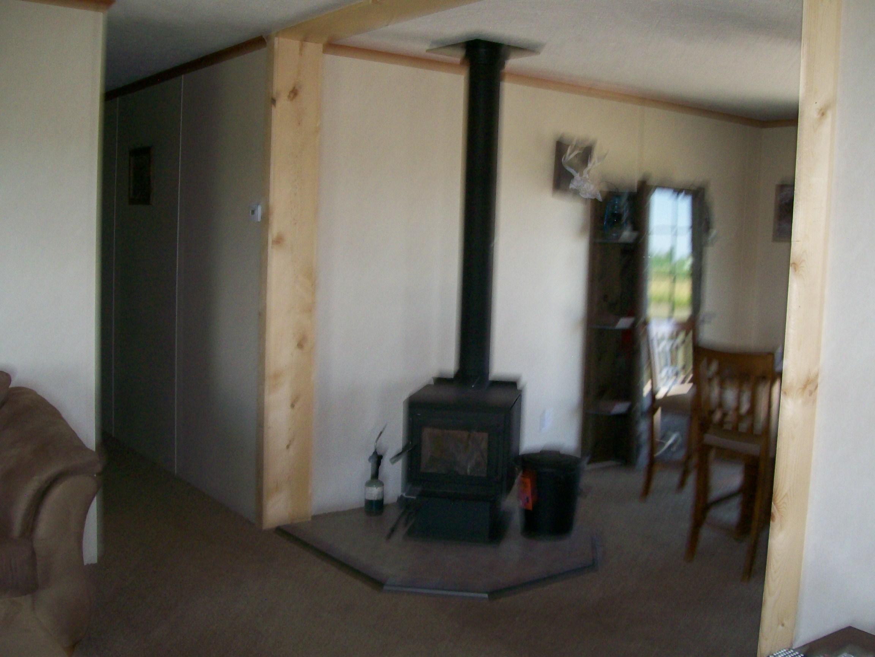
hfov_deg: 51.4
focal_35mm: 36
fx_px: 910
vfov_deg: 39.7
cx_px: 438
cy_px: 328
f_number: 2.7
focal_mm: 6
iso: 140
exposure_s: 1/64
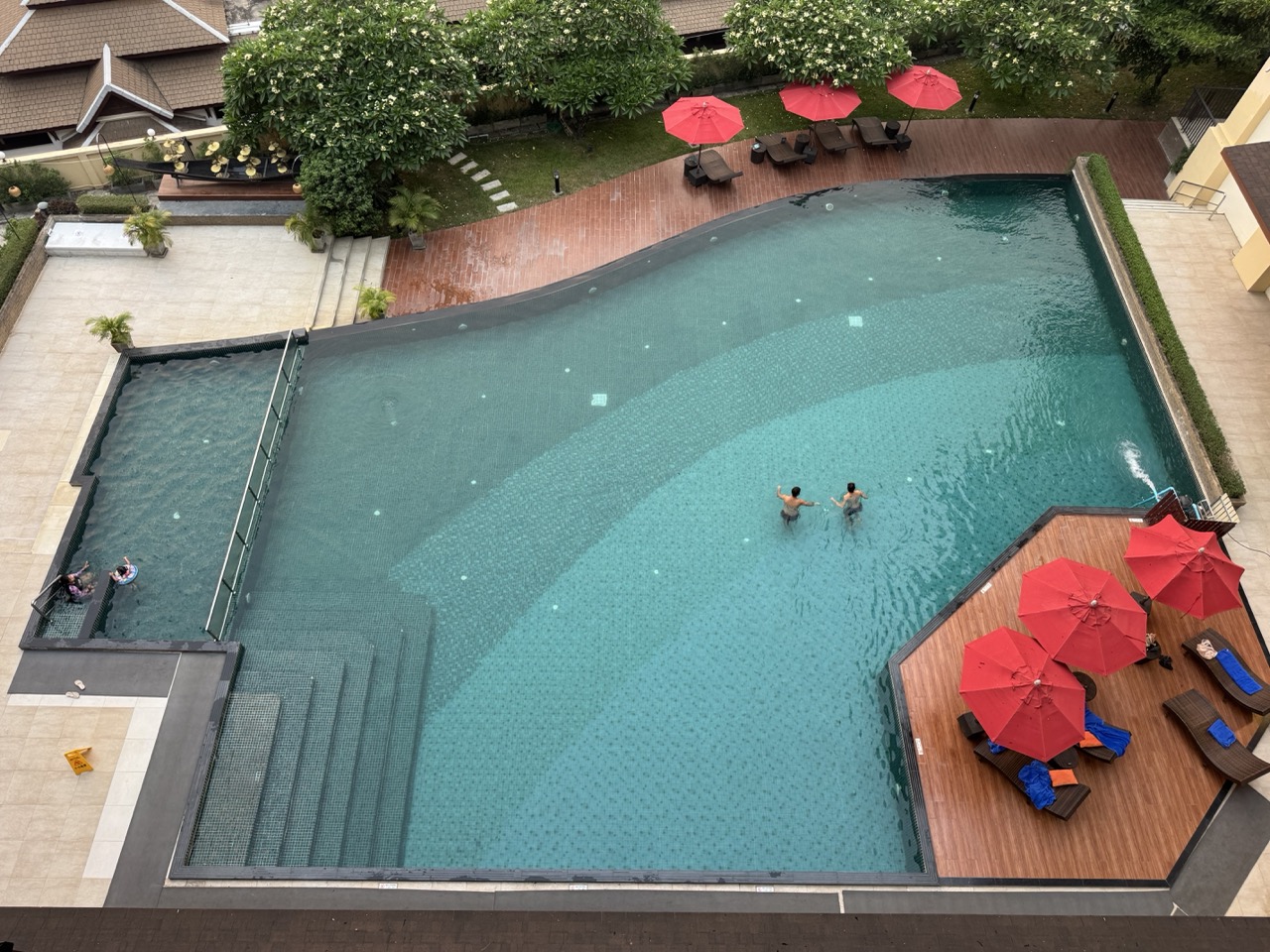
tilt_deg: -56.8
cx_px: 635
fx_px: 881
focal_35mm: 24
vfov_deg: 56.8
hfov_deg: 71.6
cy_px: 476
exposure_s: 1/121
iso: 100
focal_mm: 6.76
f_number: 1.78
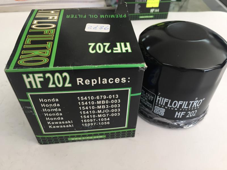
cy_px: 85
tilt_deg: -42.8
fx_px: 190
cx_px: 114
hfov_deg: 61.7
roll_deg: -4.0
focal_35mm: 29
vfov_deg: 48.2
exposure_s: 1/30
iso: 32
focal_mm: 4.15
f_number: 2.2
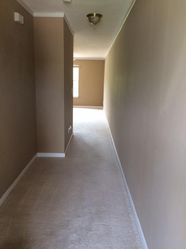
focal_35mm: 29
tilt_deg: -12.3
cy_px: 124
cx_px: 93
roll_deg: -1.1
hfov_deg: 48.2
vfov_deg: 61.7
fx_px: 208
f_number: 2.2
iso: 50
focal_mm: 4.15
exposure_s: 1/30
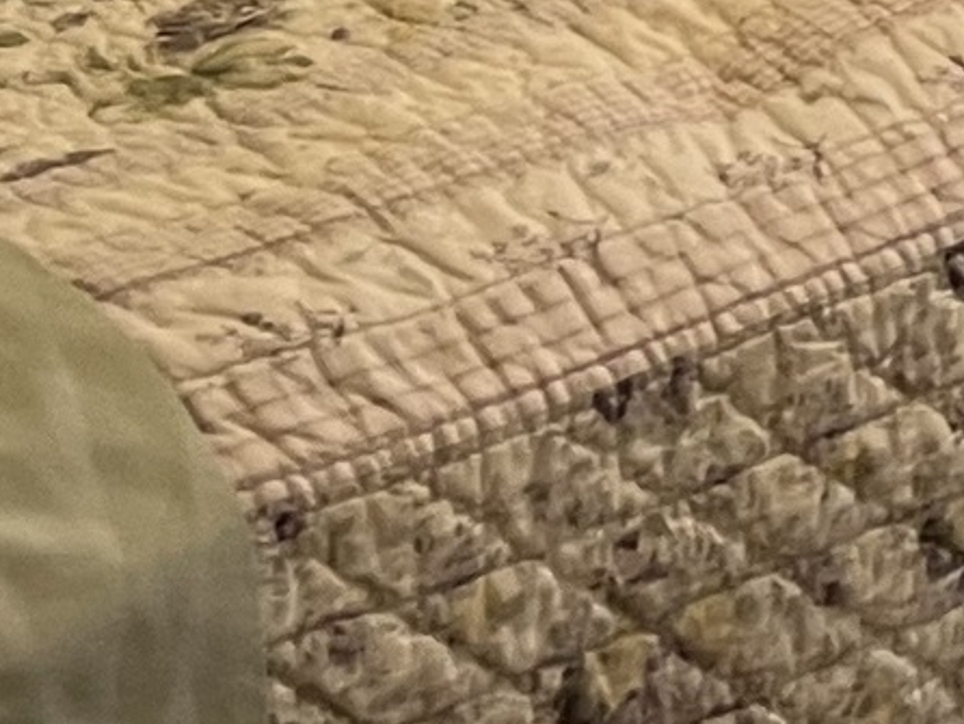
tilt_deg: -8.0
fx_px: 4988
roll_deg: +3.5
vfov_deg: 7.6
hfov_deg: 10.0
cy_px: -1180
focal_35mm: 179
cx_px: 2077
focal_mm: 5.1
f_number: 1.6
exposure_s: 1/60
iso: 80
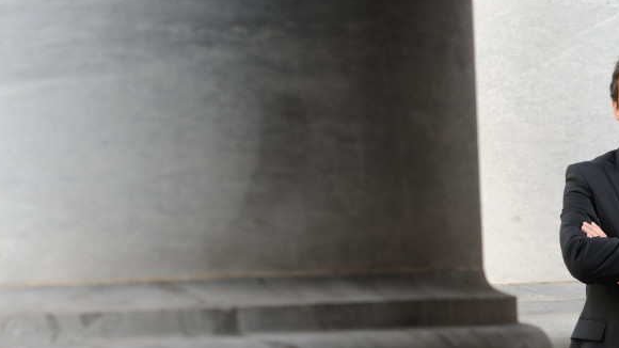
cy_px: 351
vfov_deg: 7.7
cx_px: 469
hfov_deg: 13.6
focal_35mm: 157
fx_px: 2576
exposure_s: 1/250
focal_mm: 85
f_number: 3.2
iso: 200
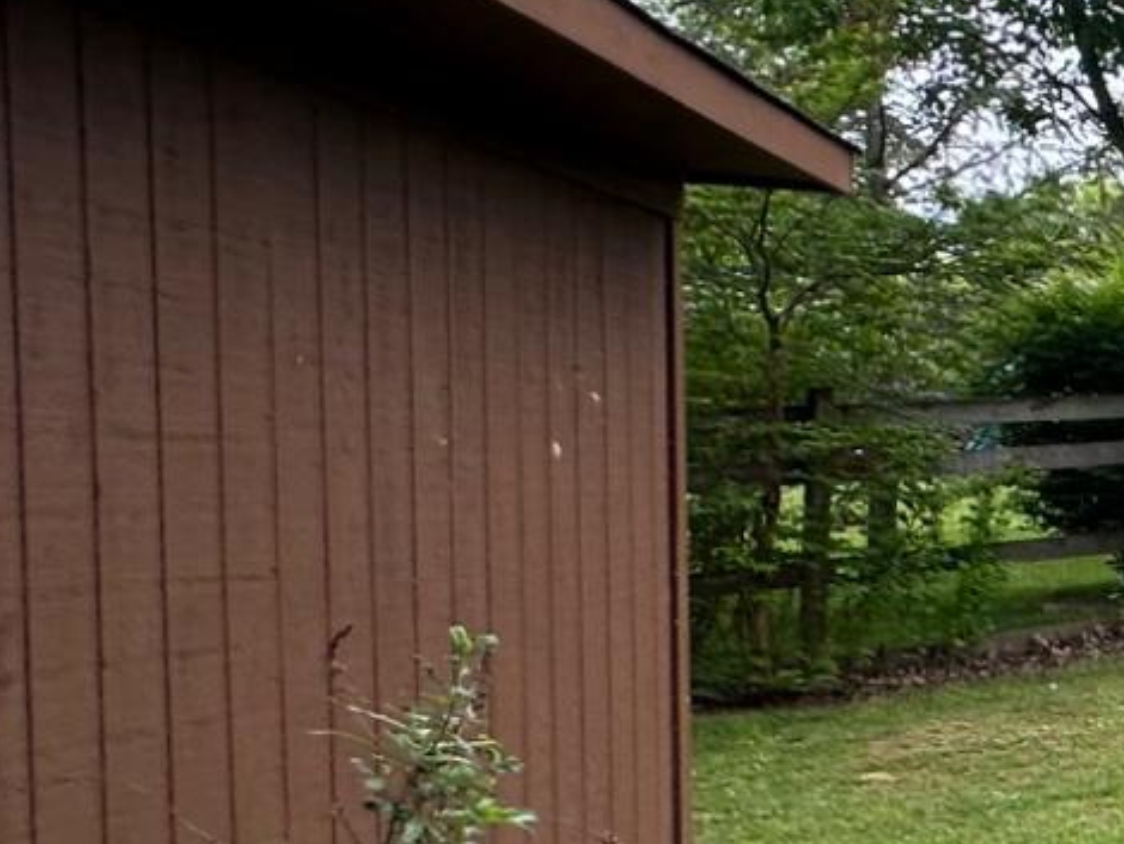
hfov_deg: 17.4
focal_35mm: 61
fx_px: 1982
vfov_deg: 23.9
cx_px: 2437
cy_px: 581
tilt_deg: -2.5
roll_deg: -1.8
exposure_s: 1/145
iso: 40
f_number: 2.2
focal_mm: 2.22
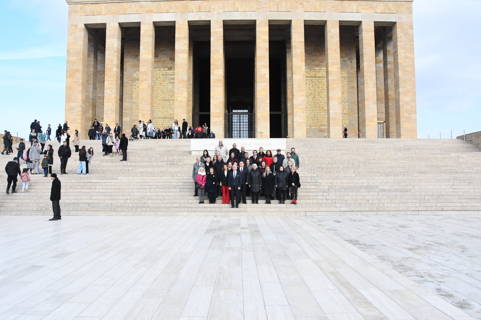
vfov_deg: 47.9
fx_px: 361
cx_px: 240
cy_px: 160
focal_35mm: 27
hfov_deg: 67.4
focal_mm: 18
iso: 2500
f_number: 14
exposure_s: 1/800
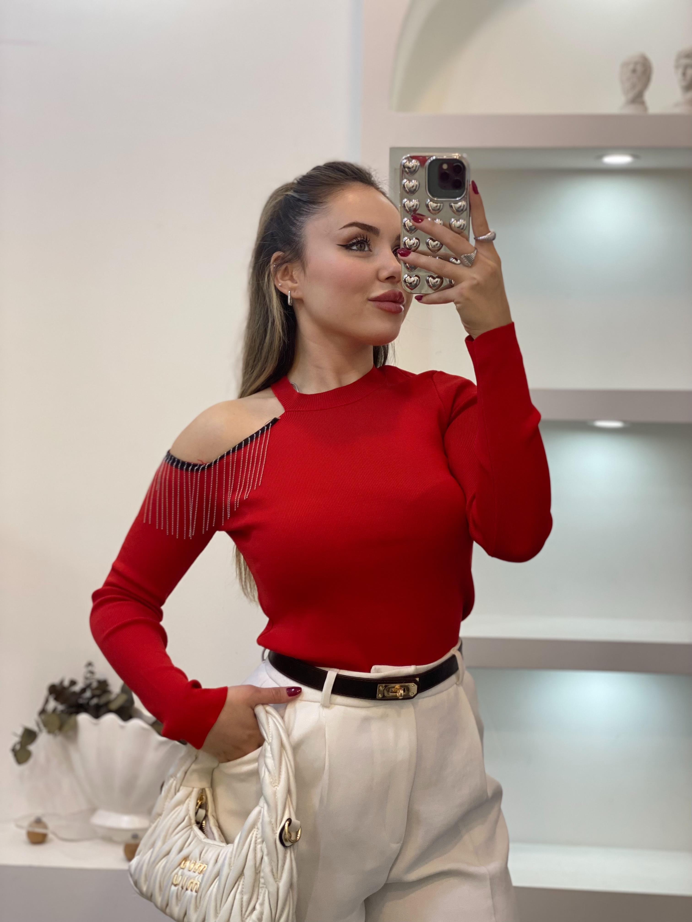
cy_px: 461
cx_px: 346
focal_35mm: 52
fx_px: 1386
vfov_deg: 36.8
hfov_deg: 28.0
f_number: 2
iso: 80
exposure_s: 1/100
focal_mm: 6
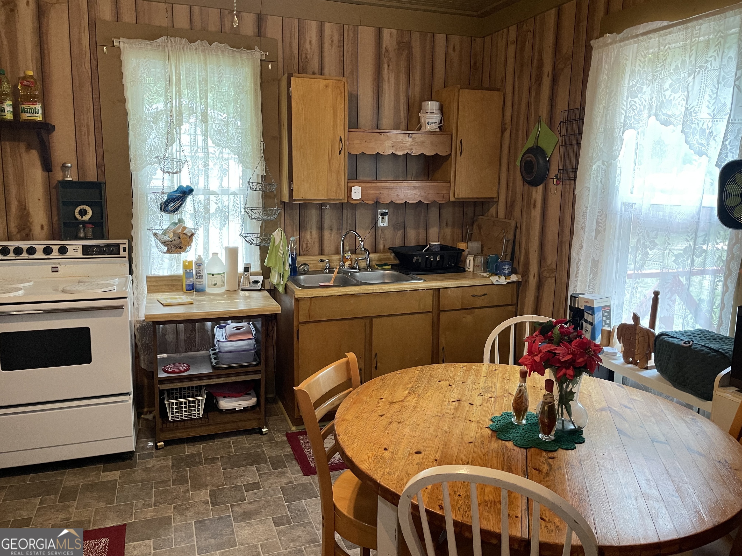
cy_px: 278
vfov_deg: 53.1
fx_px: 557
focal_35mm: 26
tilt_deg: -9.5
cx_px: 371
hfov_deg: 67.3
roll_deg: -1.1
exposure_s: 1/60
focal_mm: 4.2
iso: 250
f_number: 1.6
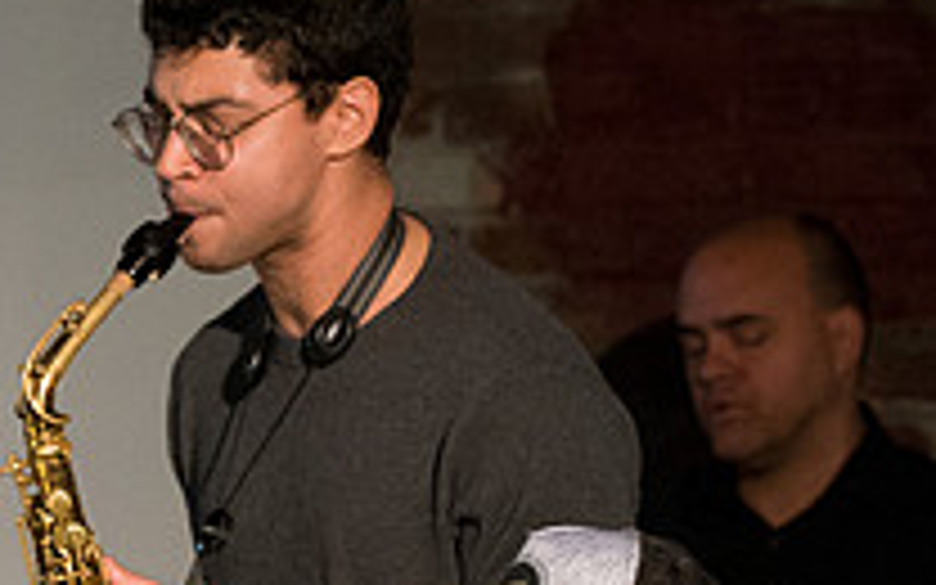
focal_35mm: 330
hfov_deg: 6.4
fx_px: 8418
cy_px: 801
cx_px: 374
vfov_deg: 4.0
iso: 6400
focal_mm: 100
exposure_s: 1/50
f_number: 5.6
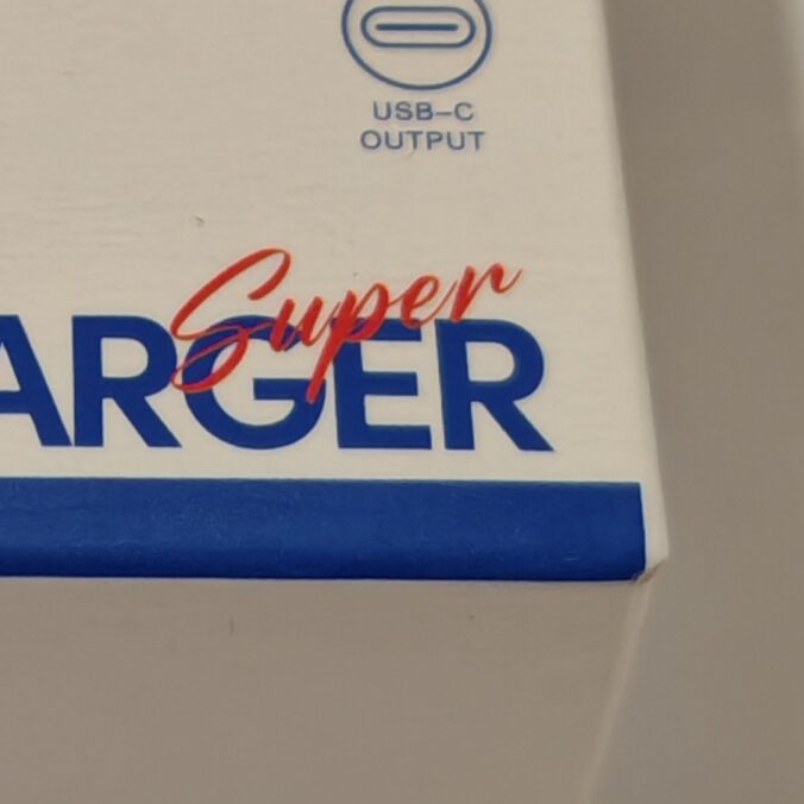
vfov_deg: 11.8
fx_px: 3784
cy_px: -253
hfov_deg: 11.9
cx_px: -105
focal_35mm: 144
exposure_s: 1/100
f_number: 1.6
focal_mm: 5.4
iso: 200
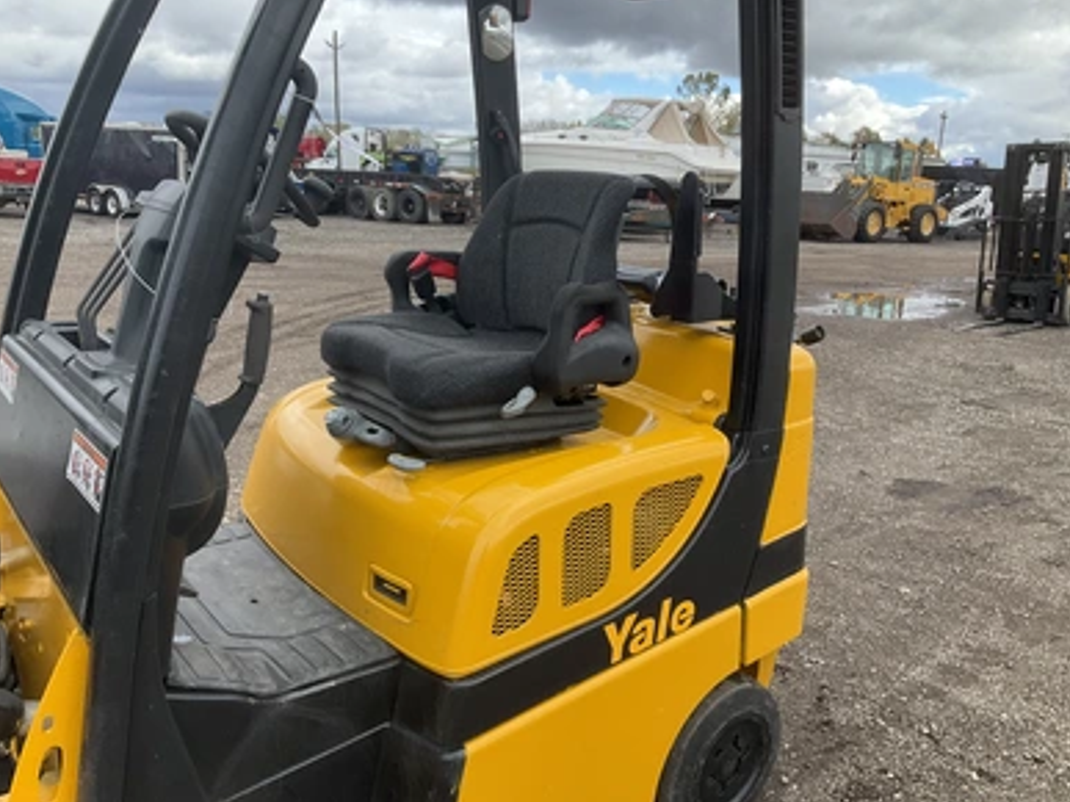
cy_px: 404
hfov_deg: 60.0
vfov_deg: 46.8
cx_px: 520
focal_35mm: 30
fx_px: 927
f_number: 1.8
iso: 25
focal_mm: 3
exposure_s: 1/358
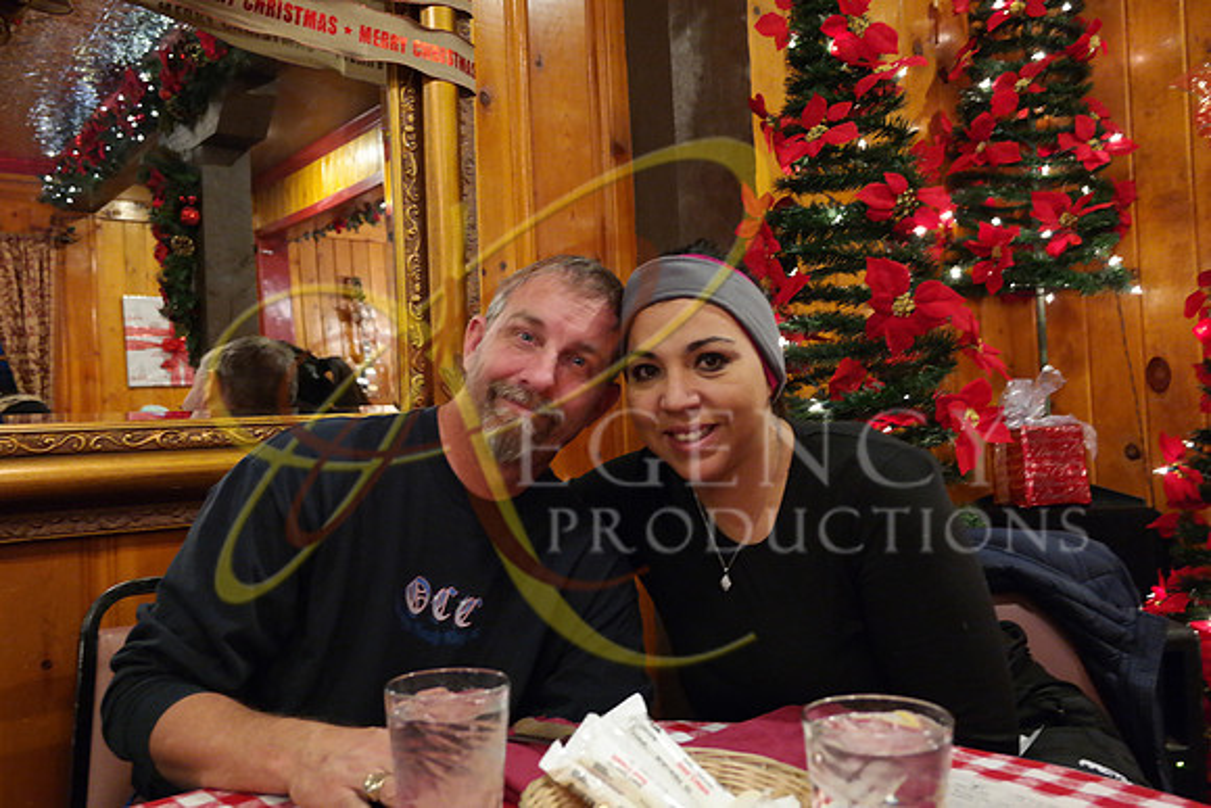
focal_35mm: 30
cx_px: 606
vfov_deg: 43.6
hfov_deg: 61.9
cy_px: 404
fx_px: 1009
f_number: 3.5
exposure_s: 1/20
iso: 3200
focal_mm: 20
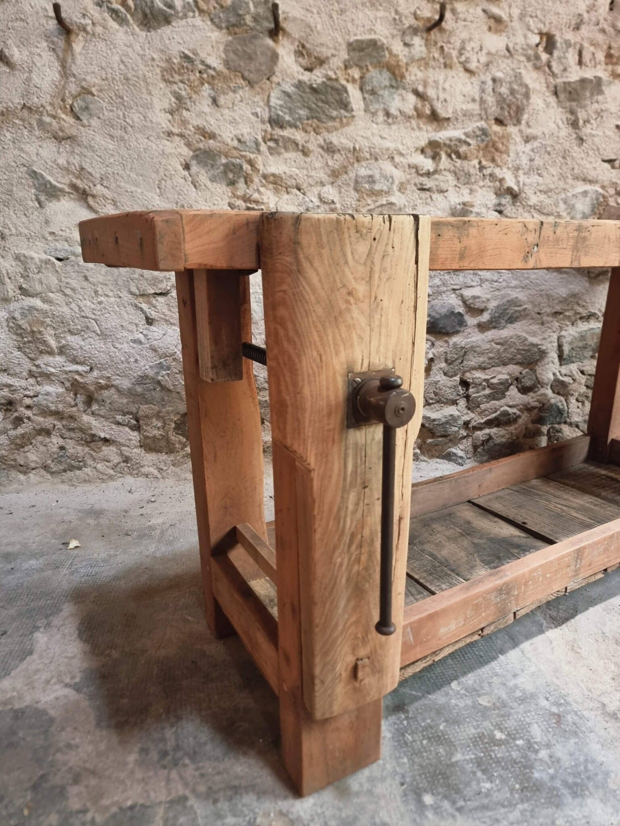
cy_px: 413
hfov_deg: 56.8
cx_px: 310
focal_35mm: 24
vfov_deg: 71.6
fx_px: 573
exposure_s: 1/24
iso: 500
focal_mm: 6.7
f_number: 1.8
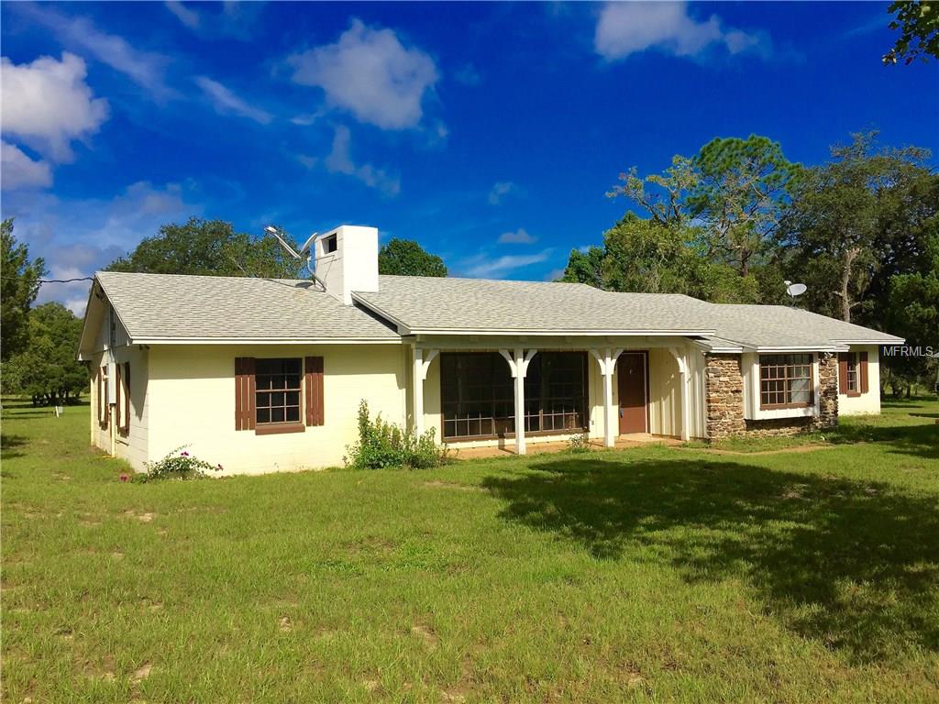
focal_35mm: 29
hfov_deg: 61.7
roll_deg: +0.8
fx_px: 787
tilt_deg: -0.3
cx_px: 470
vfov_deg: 48.2
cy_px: 352
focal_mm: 4.15
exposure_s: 1/3597
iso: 32
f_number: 2.2
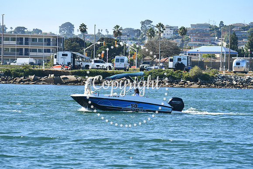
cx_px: 126
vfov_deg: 7.9
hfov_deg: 11.8
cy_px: 84
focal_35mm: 174
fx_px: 1223
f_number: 8
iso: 100
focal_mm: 116
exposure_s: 1/250
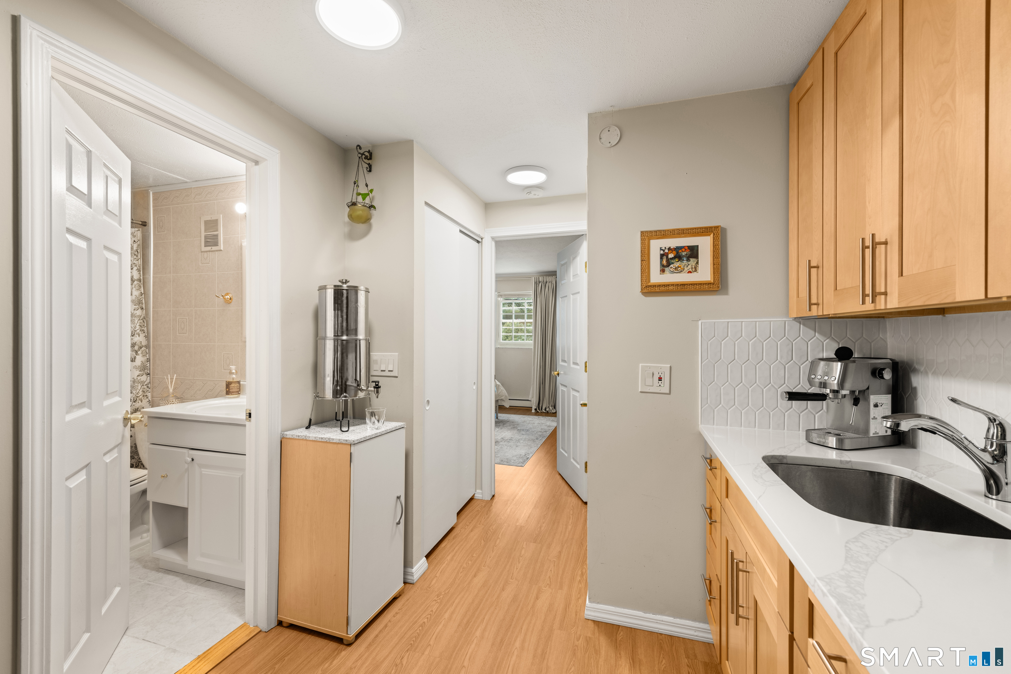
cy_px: 337
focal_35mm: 15
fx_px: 421
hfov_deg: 100.4
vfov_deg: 77.3
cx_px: 506
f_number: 8
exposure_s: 1/1.67
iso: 320
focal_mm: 15
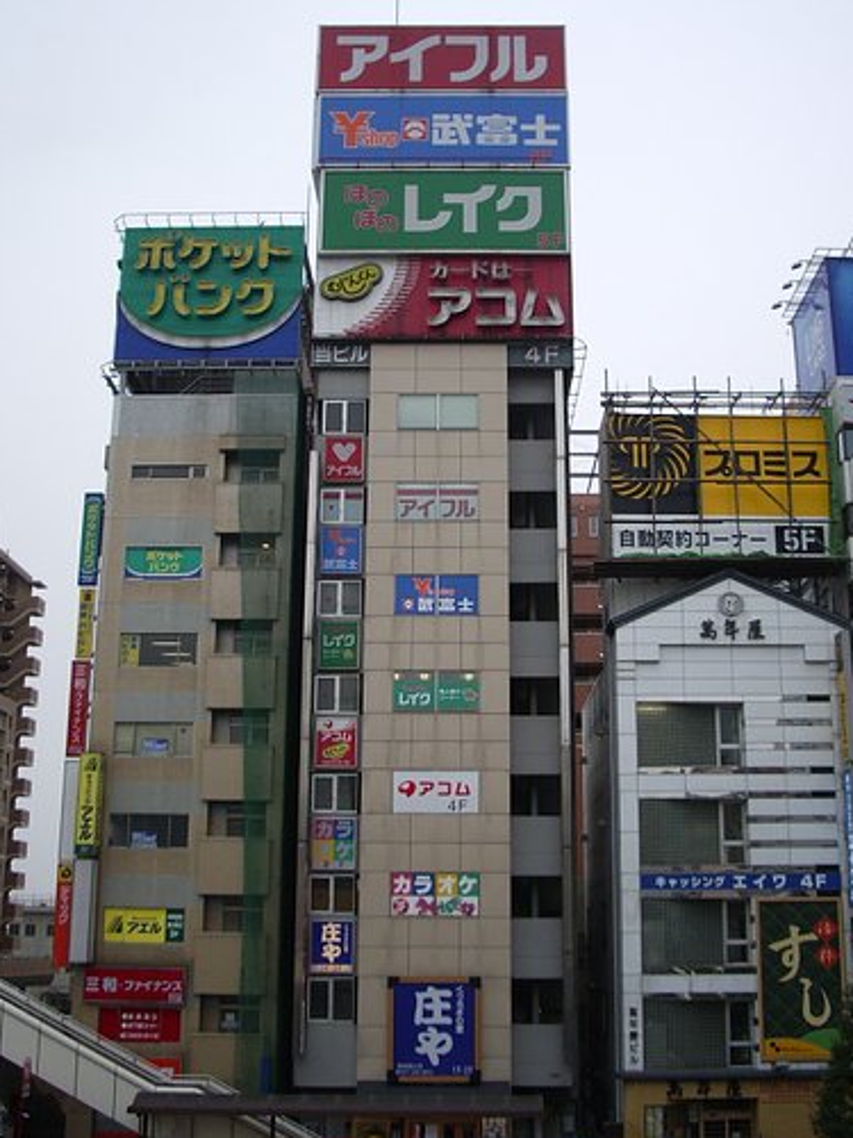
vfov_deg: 44.8
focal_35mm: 42
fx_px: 1380
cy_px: 576
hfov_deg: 34.3
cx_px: 430
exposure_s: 1/200
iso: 80
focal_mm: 6.8
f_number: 2.8
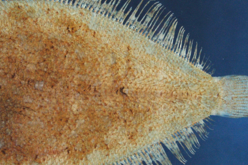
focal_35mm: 116
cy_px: 80
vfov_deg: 11.8
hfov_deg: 17.6
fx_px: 798
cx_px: 81
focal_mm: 42
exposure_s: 1/60
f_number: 20
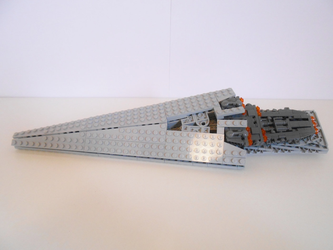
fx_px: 250
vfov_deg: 53.1
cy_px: 125
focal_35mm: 26
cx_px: 166
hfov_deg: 67.3
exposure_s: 1/30
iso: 320
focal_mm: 4.6
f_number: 3.5
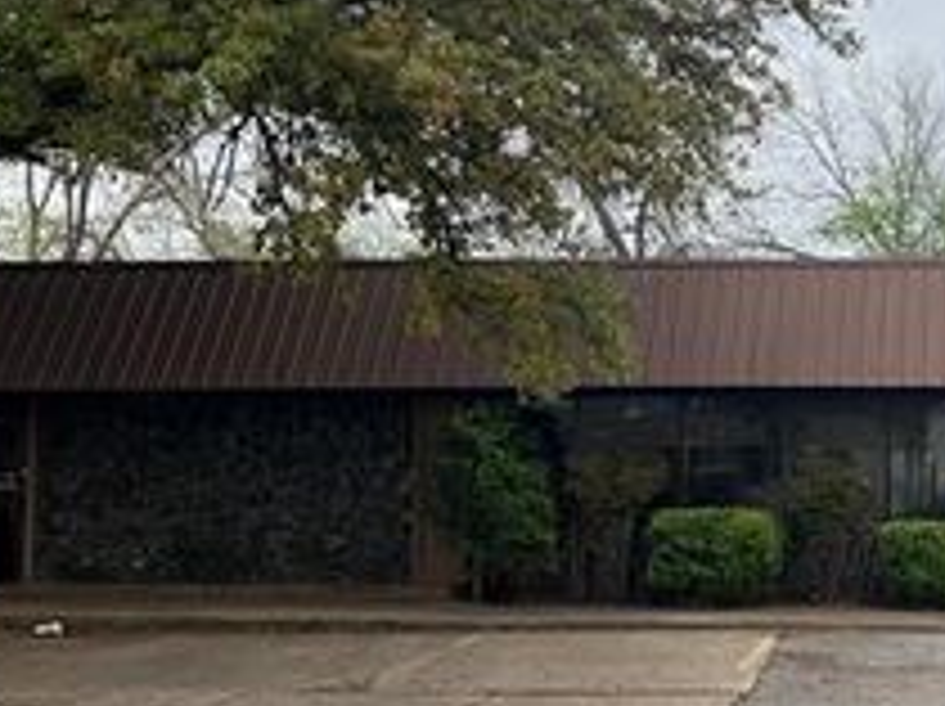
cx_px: 842
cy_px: 375
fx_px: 1691
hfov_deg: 30.0
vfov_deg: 23.6
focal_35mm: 62
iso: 50
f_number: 1.5
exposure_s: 1/461
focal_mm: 5.7
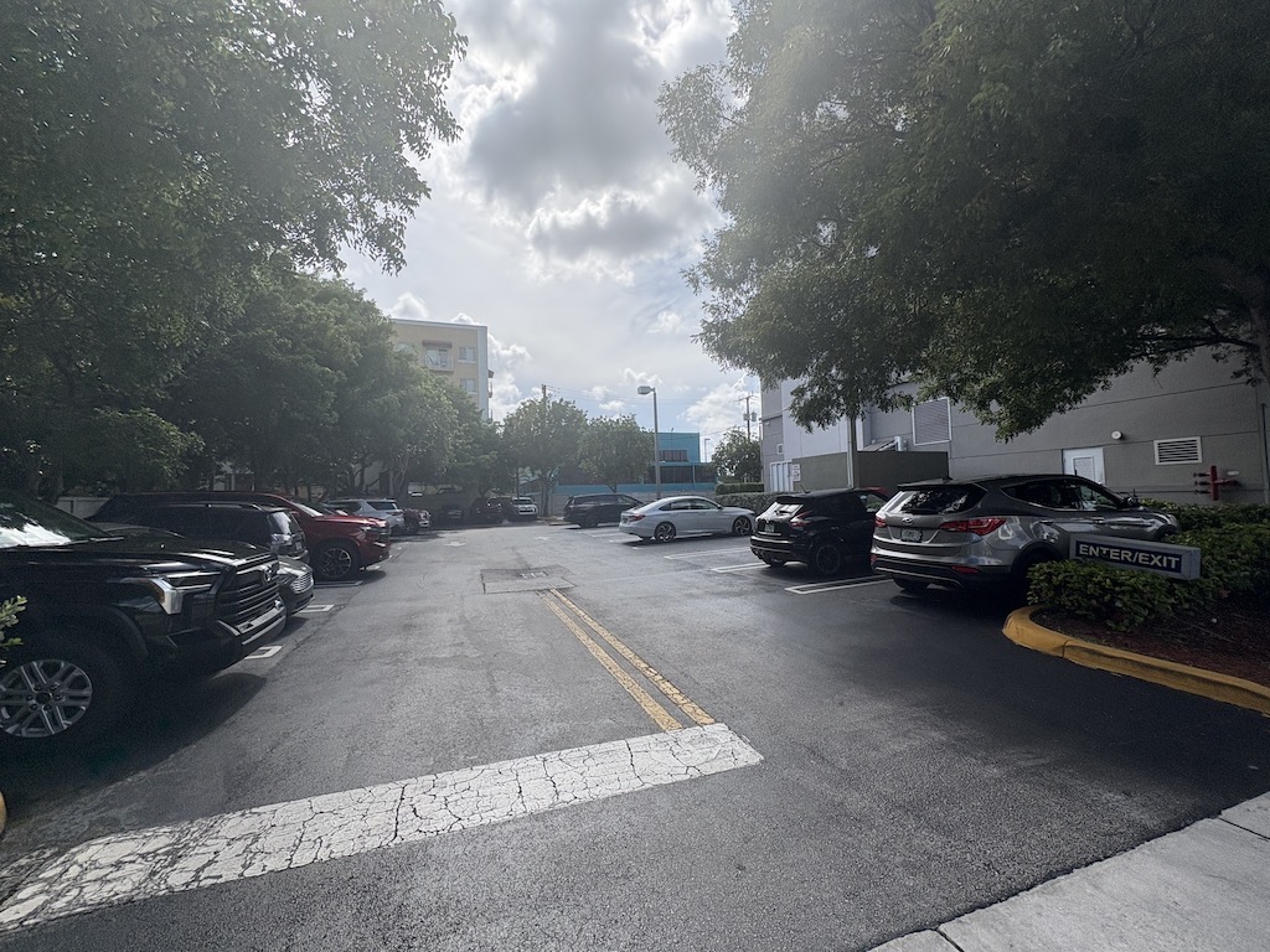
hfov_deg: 102.1
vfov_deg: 85.7
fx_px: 514
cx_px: 635
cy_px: 476
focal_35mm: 14
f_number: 2.2
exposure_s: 1/2415
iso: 50
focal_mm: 2.22
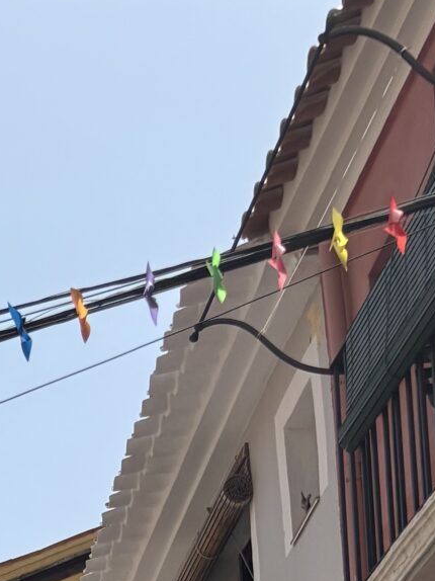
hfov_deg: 11.5
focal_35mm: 116
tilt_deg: +4.3
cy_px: 1290
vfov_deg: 13.5
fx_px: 1945
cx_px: -444
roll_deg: +2.1
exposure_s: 1/4630
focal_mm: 5.96
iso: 50
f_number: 1.6
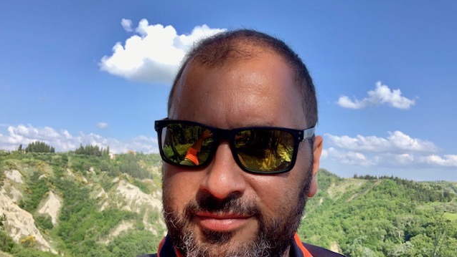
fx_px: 424
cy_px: 142
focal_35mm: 35
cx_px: 228
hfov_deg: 56.6
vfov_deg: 33.7
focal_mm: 2.87
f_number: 2.2
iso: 16
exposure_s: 1/186
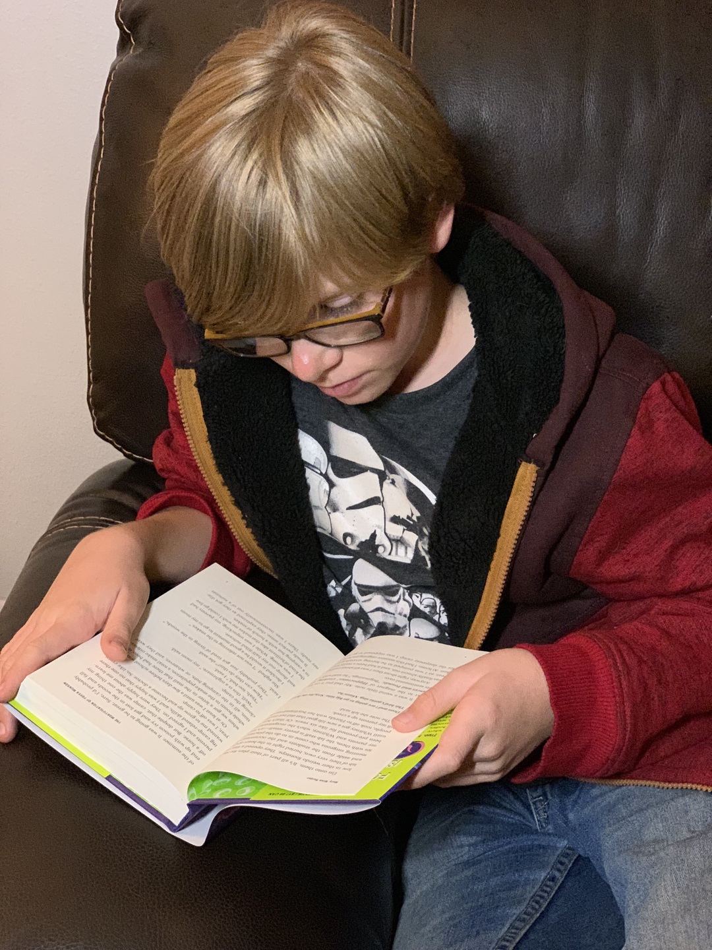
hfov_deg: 28.0
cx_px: 356
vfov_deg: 36.8
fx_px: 1426
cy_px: 475
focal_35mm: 52
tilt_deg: -33.3
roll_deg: -4.5
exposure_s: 1/56
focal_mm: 6
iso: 500
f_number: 2.4
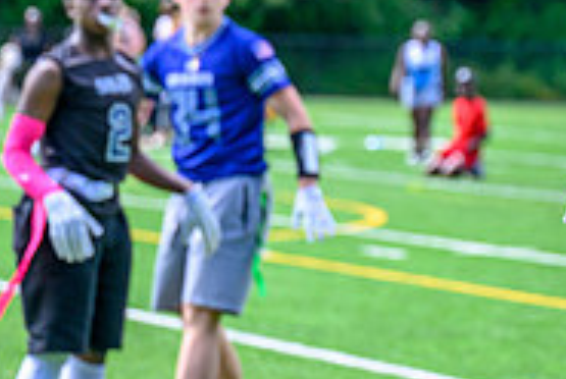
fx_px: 4315
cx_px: 629
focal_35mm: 274
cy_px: -79
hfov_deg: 7.5
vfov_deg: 5.0
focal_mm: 70
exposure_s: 1/2000
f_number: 2.8
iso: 320
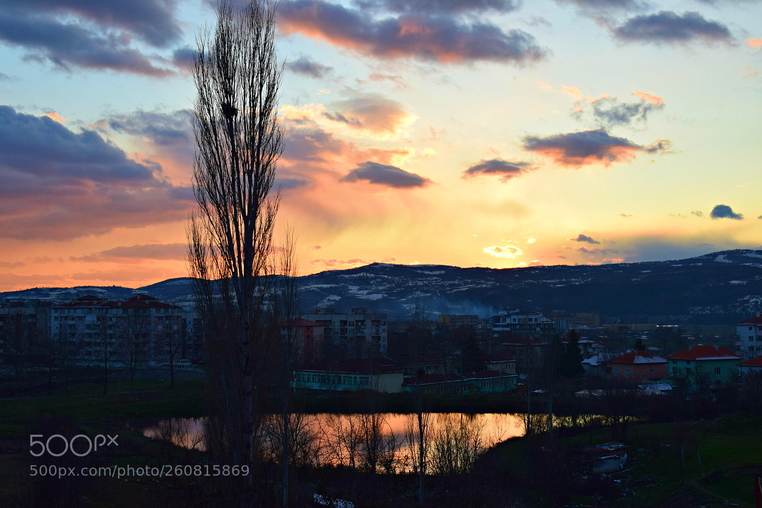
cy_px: 254
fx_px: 1016
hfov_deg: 41.1
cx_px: 381
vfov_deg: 28.1
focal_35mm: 48
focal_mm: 32
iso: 400
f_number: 10
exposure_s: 1/200
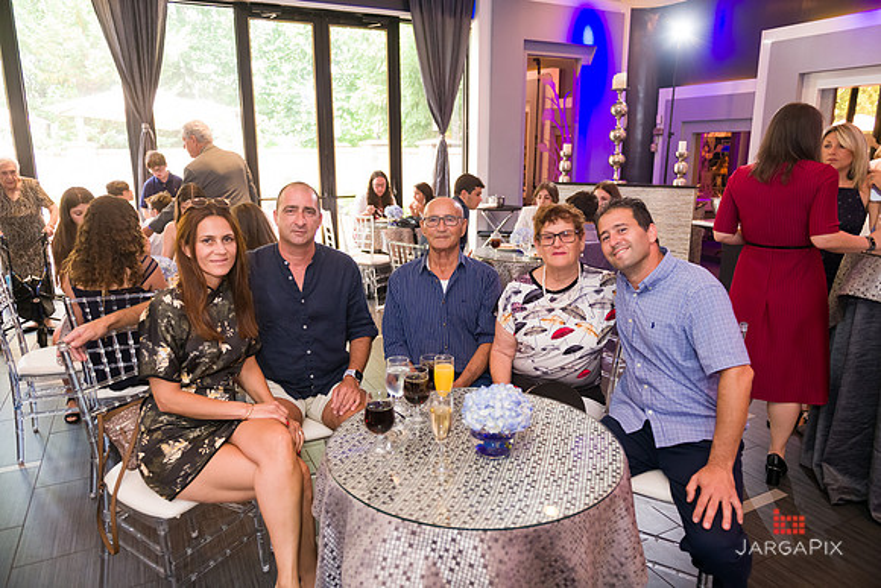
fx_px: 587
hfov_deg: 73.7
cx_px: 440
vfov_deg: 53.2
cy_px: 294
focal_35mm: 24
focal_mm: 24
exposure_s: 1/125
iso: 1600
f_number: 3.2
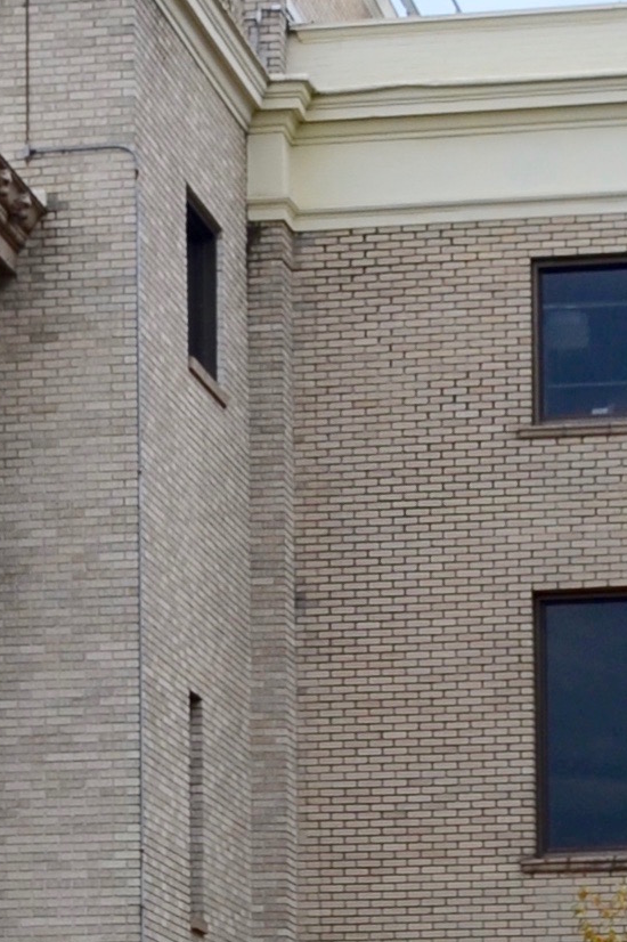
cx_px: -290
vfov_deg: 10.3
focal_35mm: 196
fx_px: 5124
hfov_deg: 6.9
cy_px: 1142
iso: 200
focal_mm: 22
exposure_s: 1/250
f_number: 5.6
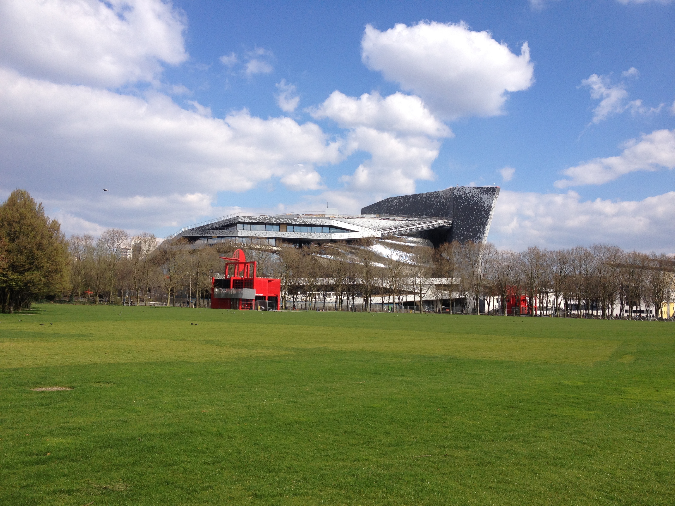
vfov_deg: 40.7
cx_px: 338
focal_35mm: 35
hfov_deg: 52.6
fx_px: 682
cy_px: 253
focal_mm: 4.28
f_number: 2.4
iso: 50
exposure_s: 1/1972
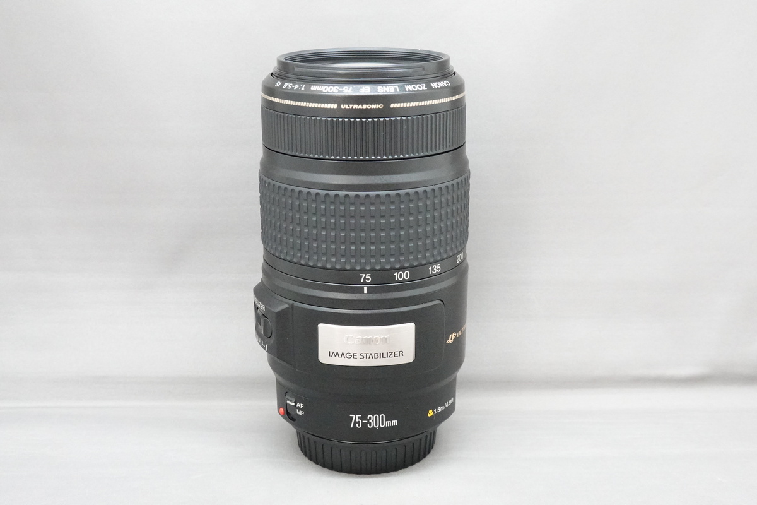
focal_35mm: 46
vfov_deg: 29.2
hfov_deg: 42.7
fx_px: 967
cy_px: 252
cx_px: 378
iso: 4000
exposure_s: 1/50
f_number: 5.6
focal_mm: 17.19
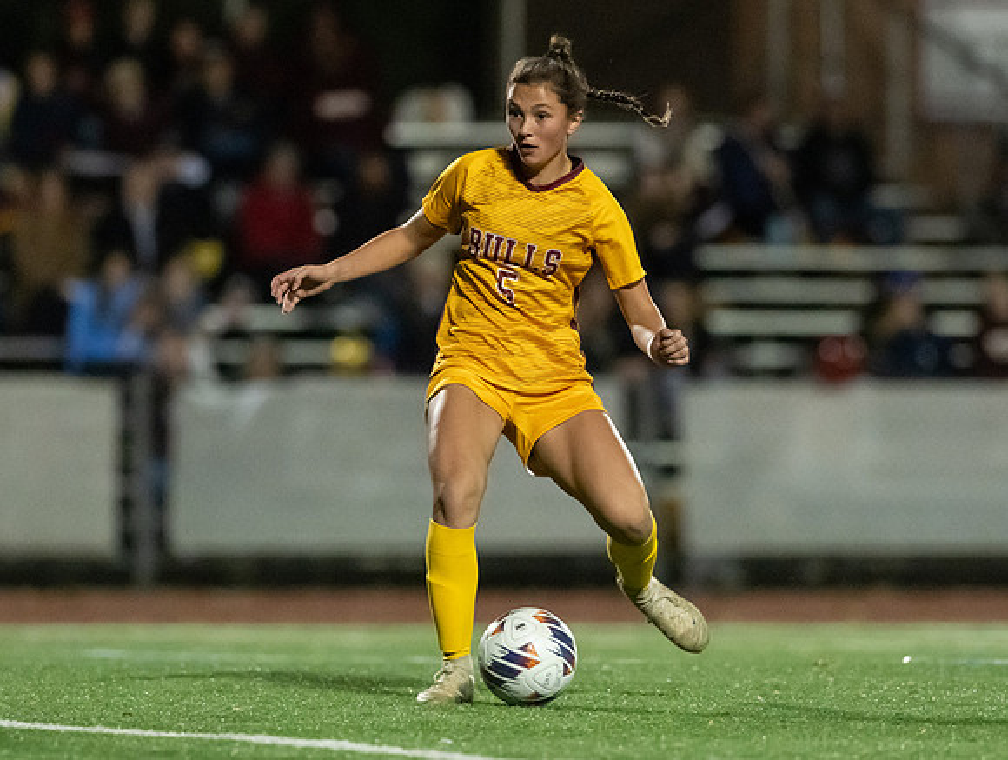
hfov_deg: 4.2
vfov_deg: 3.1
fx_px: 13891
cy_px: 397
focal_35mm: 476
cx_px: 551
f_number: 2.8
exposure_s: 1/1000
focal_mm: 300
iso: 16000
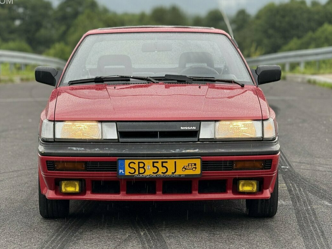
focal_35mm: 139
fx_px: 1333
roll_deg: +0.7
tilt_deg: -4.3
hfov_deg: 14.2
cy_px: 129
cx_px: 154
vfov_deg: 10.7
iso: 50
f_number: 2.8
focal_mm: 15.66
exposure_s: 1/180
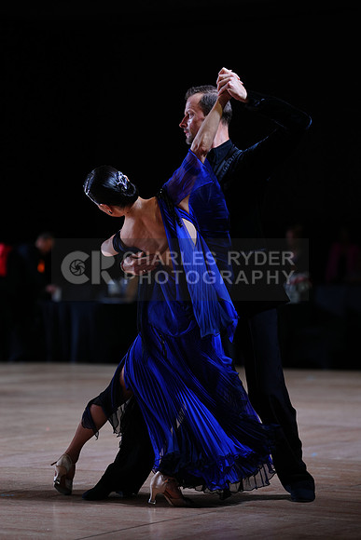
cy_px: 270
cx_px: 180
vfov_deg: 15.4
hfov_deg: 10.3
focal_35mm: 133
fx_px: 1999
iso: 500
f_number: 2.8
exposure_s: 1/500
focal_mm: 133
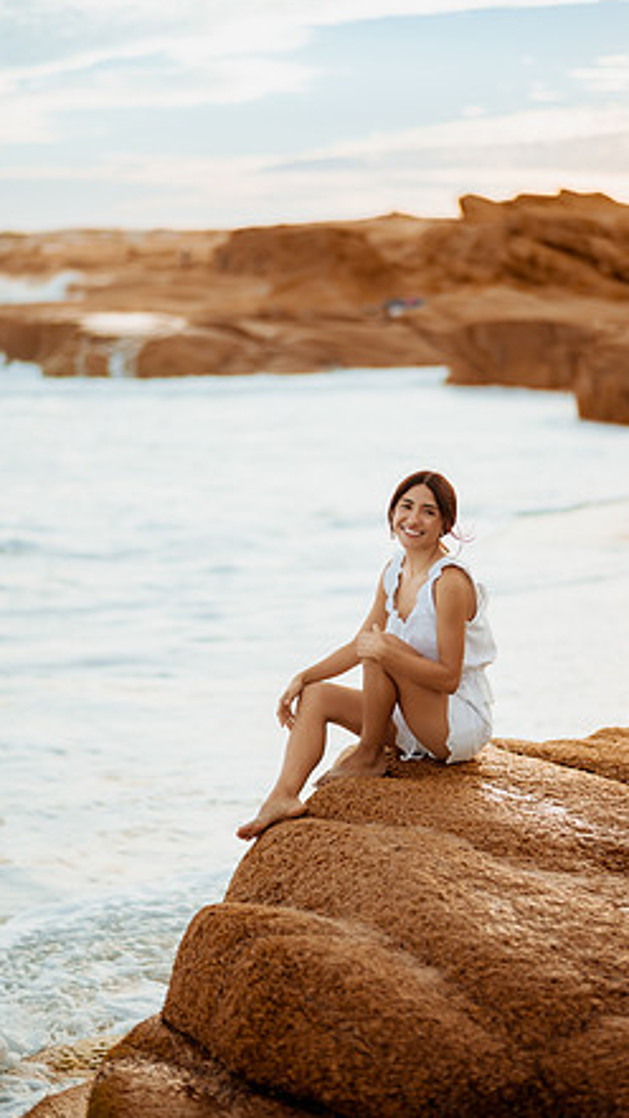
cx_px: 370
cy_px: 555
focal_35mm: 62
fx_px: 1839
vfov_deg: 33.8
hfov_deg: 19.4
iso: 80
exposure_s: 1/2500
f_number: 1.4
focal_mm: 58
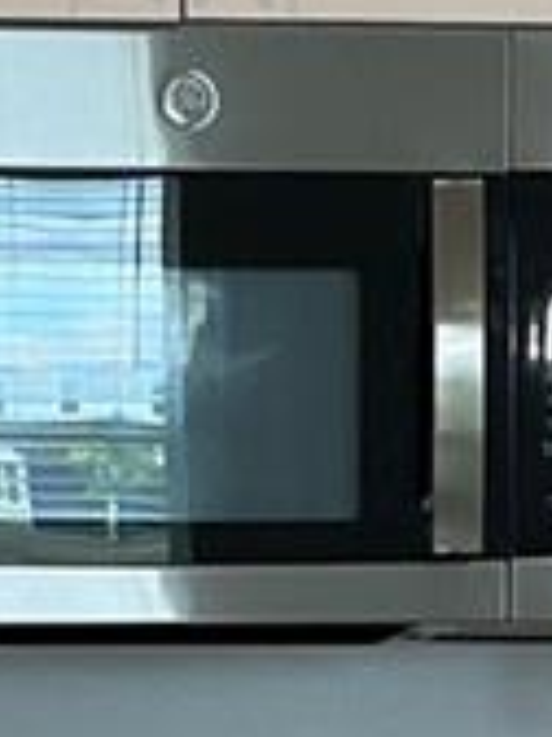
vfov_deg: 9.3
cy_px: 1097
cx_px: 267
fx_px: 4401
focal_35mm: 207
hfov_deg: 7.2
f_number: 1.8
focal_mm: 3
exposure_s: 1/120
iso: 64
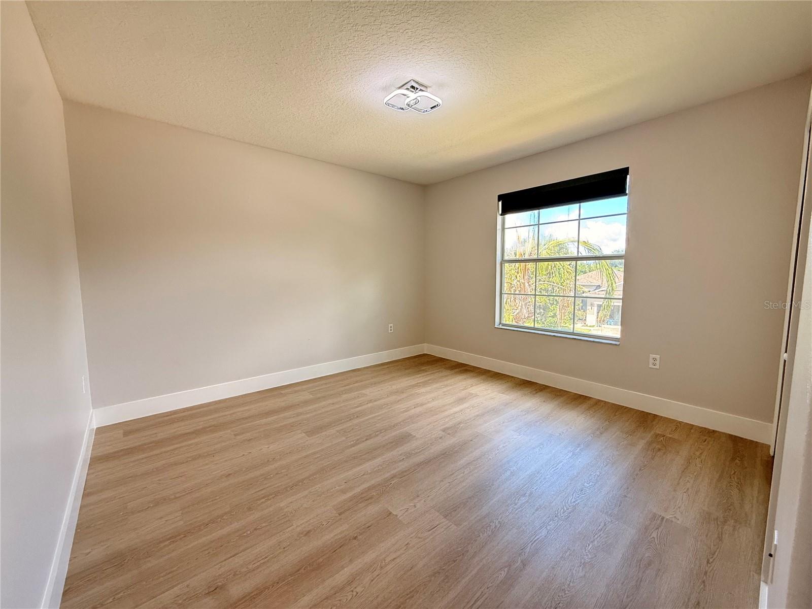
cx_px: 406
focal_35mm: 14
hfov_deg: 102.1
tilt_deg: -3.9
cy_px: 304
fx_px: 328
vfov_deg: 85.7
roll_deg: +0.0
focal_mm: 2.22
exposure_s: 1/99
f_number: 2.2
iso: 125
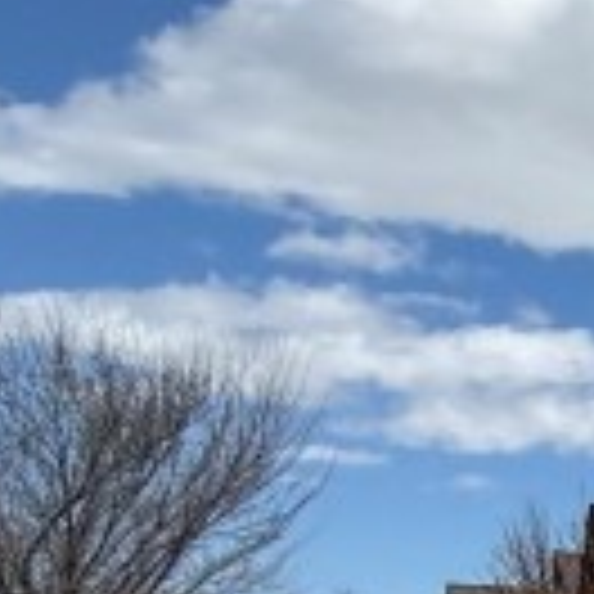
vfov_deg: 15.3
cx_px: 1894
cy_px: 1116
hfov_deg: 10.6
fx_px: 1864
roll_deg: -1.1
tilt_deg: -10.6
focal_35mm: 96
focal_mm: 2.22
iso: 50
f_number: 2.2
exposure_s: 1/1961
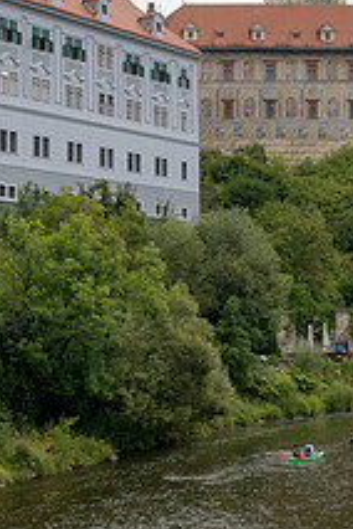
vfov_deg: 21.9
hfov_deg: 14.7
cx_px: 132
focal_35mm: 93
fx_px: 1368
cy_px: 228
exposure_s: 1/100
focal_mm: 44
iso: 110
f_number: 9
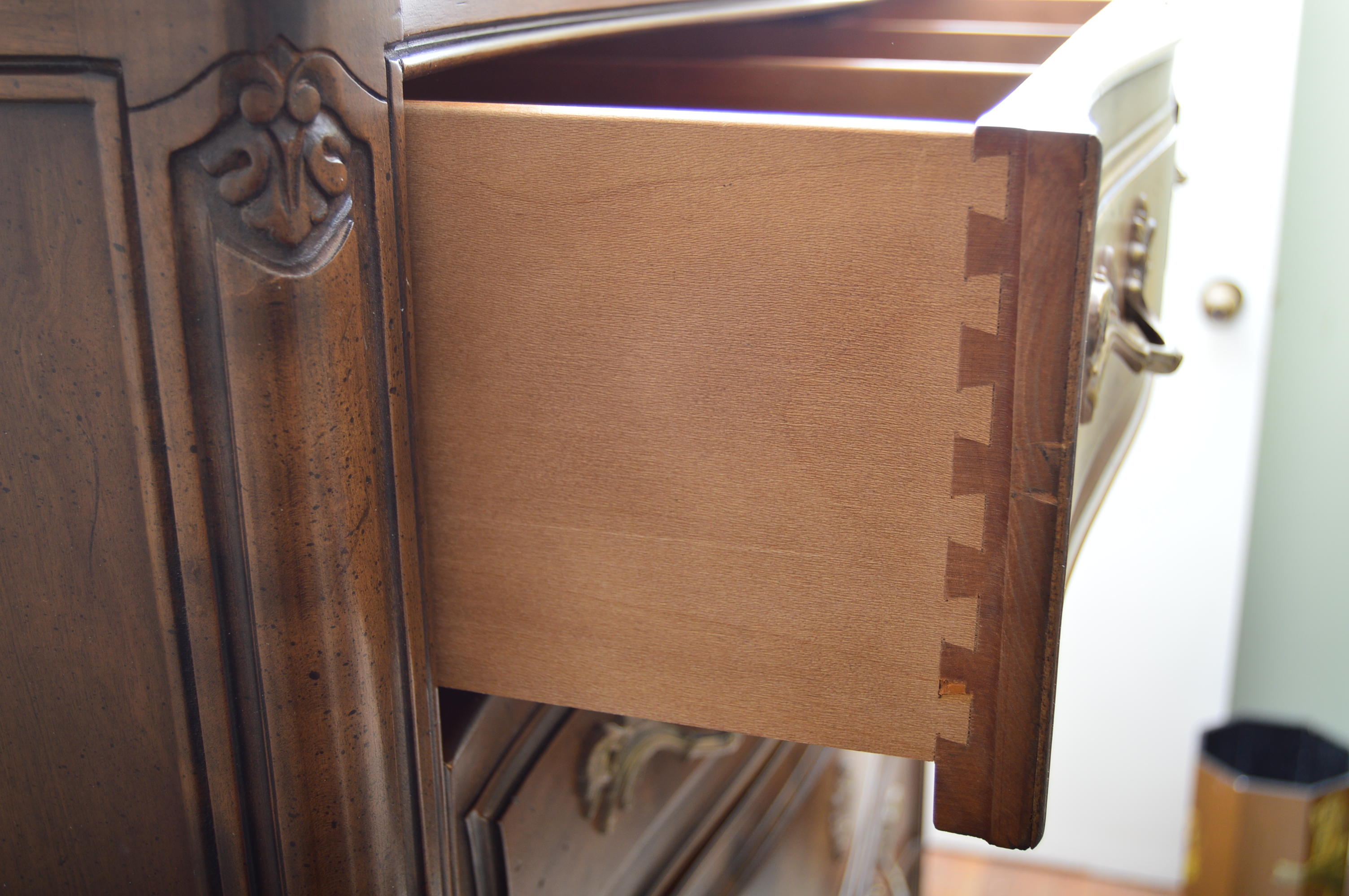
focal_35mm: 39
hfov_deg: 49.6
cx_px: 674
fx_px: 1460
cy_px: 448
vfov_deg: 34.1
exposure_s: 1/200
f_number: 4
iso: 200
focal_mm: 26
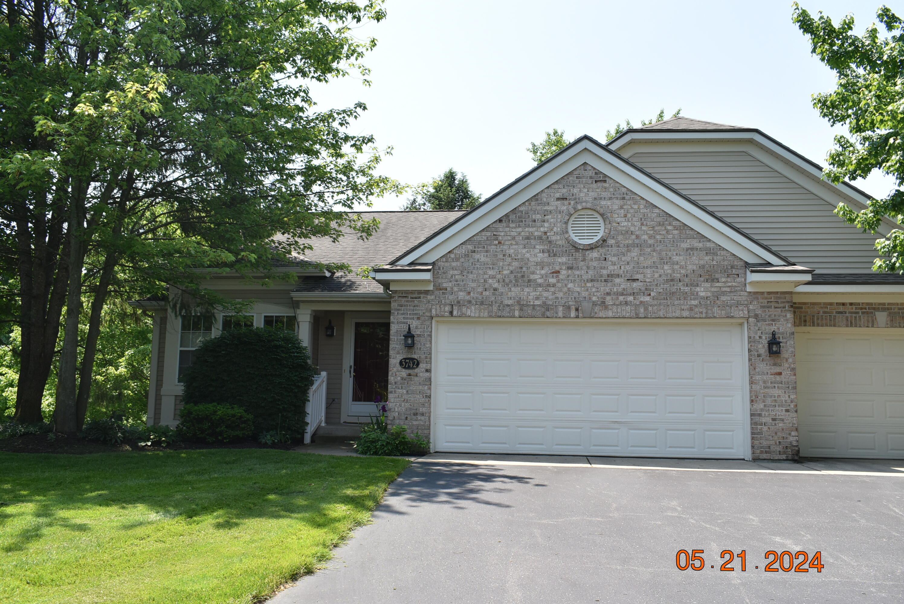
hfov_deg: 59.5
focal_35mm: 32
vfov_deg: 41.8
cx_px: 452
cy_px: 302
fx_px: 792
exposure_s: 1/250
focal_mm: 21
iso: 200
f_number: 8
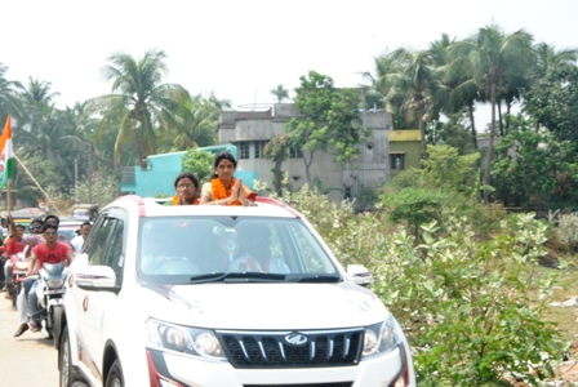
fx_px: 1157
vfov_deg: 19.0
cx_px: 289
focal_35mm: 72
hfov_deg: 28.0
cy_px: 194
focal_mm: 48
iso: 1100
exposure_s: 1/60
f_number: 32
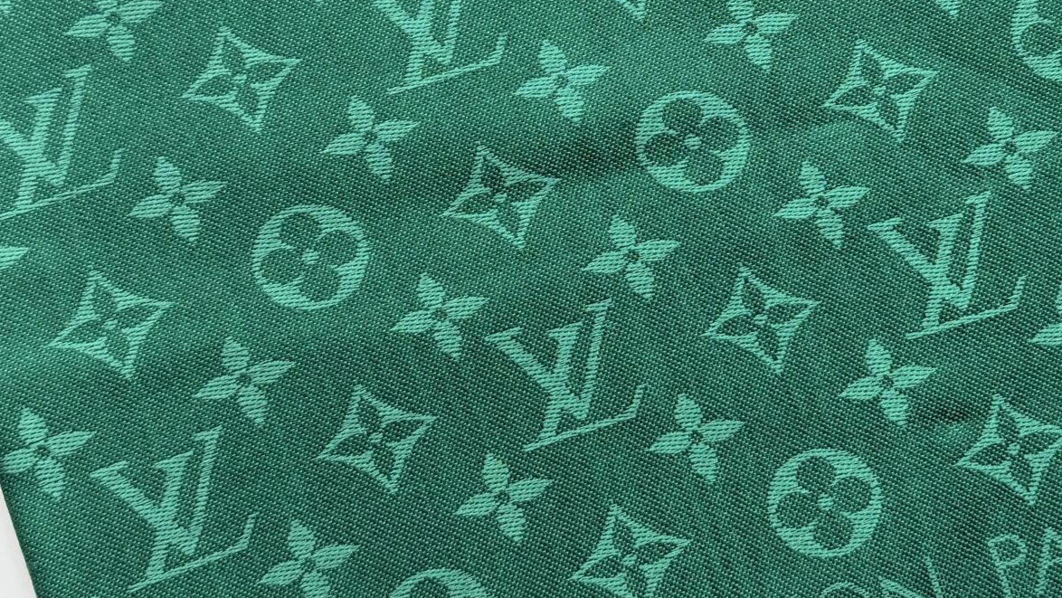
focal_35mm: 57
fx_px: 1605
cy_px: 162
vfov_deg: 21.0
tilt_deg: -85.1
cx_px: 730
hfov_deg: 36.1
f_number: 1.78
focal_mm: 6.76
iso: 125
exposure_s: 1/121
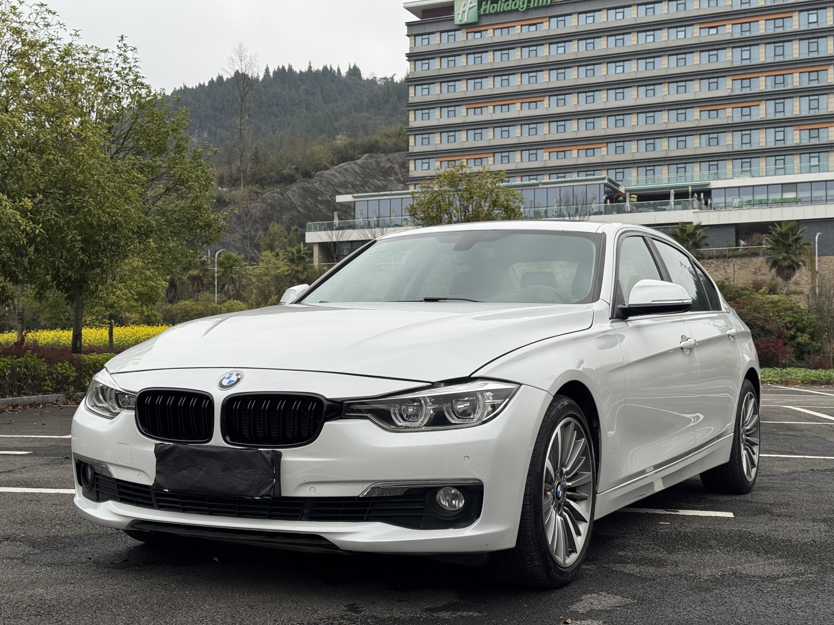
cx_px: 417
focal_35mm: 48
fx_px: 1156
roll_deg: +0.1
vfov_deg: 30.3
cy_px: 312
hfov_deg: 39.7
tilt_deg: +2.9
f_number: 1.78
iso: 64
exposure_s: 1/593
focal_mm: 6.76
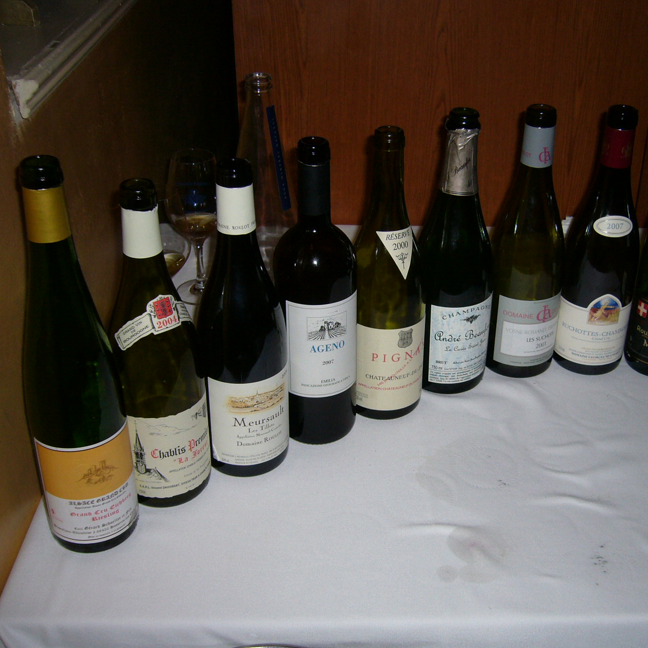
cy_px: 319
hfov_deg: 39.8
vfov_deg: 40.0
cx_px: 404
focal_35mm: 42
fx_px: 890
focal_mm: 5.8
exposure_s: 1/60
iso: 100
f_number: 2.8
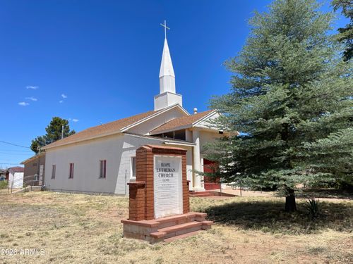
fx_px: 255
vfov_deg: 54.9
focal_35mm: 25
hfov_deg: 69.4
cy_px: 132
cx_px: 176
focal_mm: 5.1
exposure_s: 1/3663
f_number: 1.6
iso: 32
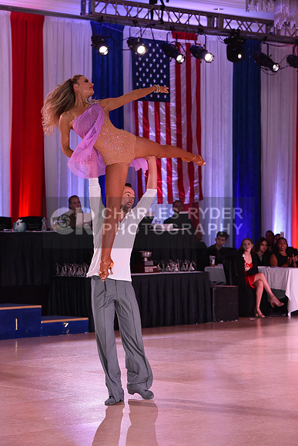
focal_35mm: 122
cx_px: 149
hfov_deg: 11.2
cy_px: 223
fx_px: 1514
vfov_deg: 16.8
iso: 2500
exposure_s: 1/320
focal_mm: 122
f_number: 5.6
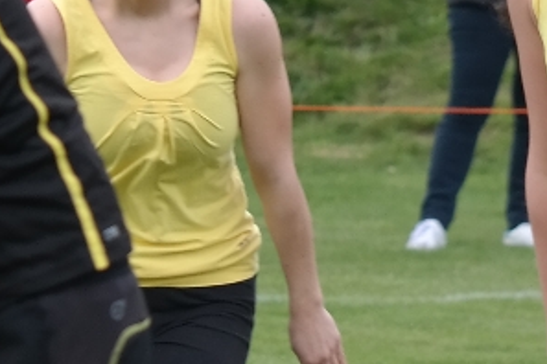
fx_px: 16348
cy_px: 366
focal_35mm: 1076
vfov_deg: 1.3
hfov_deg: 1.9
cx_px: 53
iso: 200
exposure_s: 1/320
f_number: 5
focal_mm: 130
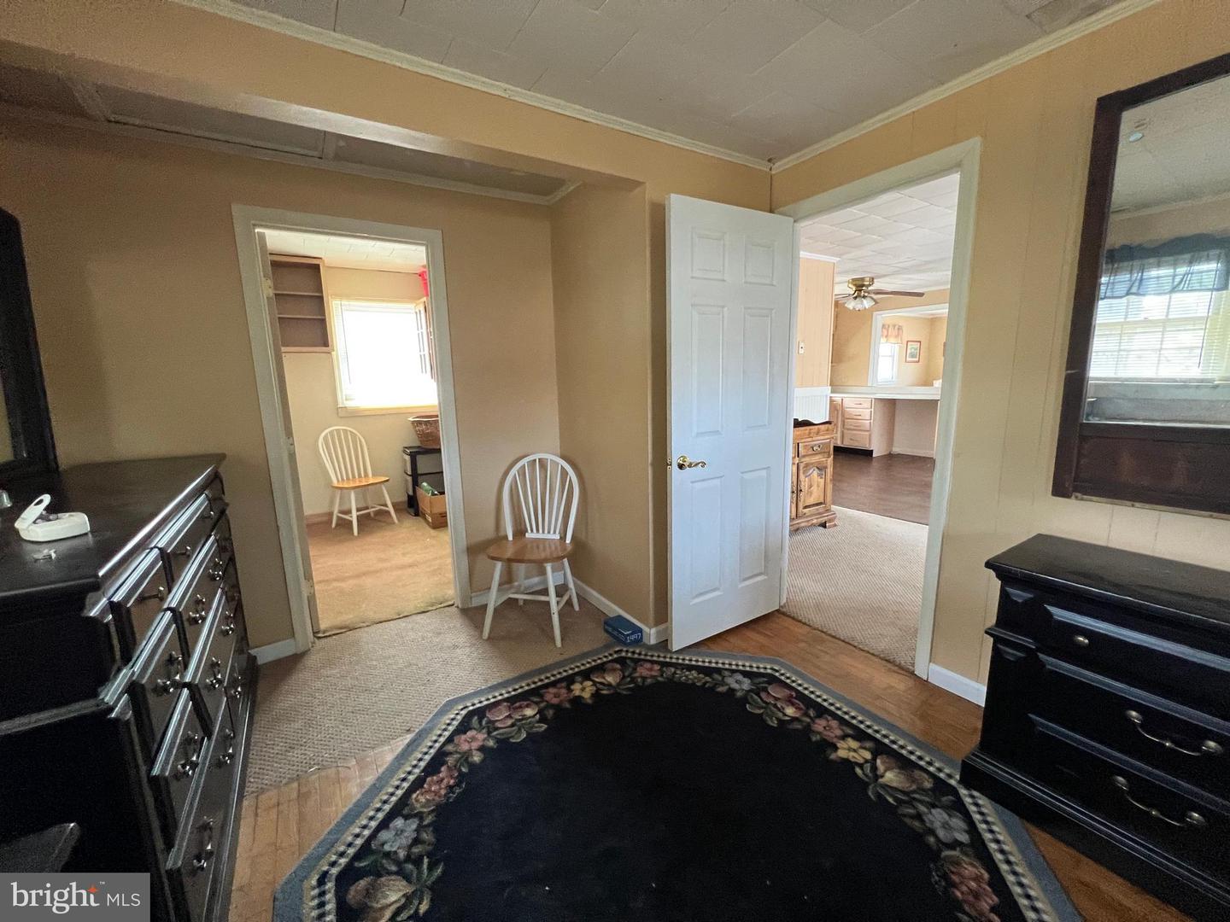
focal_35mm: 13
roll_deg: +1.0
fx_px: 462
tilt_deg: -9.7
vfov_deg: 89.9
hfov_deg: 106.2
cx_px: 615
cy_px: 461
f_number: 1.8
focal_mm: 1.57
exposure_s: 1/60
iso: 400
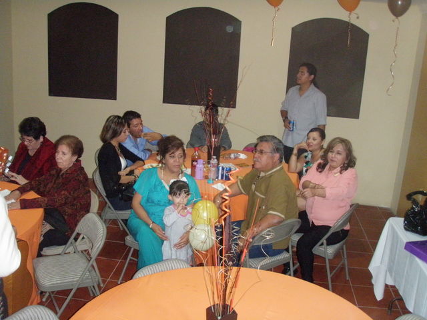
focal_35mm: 38
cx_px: 214
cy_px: 160
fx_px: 469
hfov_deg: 49.0
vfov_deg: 37.7
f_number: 3.5
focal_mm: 6.7
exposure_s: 1/30
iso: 640
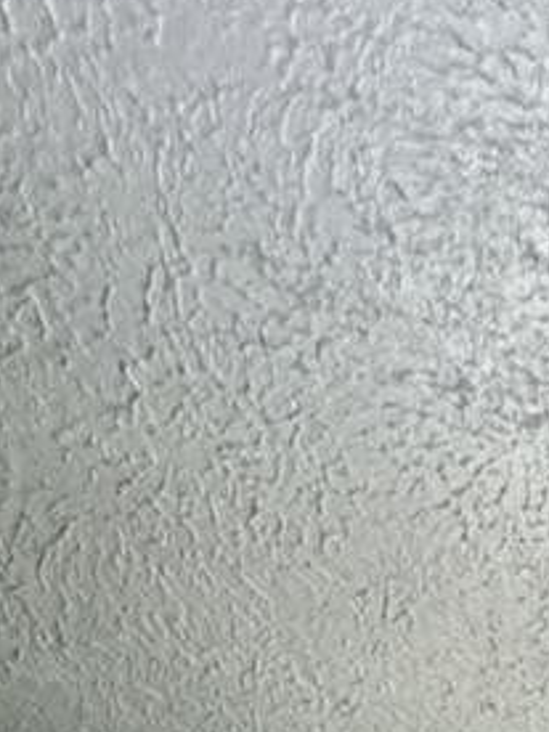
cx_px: 735
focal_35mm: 104
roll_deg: -2.6
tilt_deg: -10.8
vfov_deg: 10.2
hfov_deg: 13.6
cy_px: 2421
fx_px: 2199
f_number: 2.2
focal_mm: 2.22
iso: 320
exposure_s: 1/60
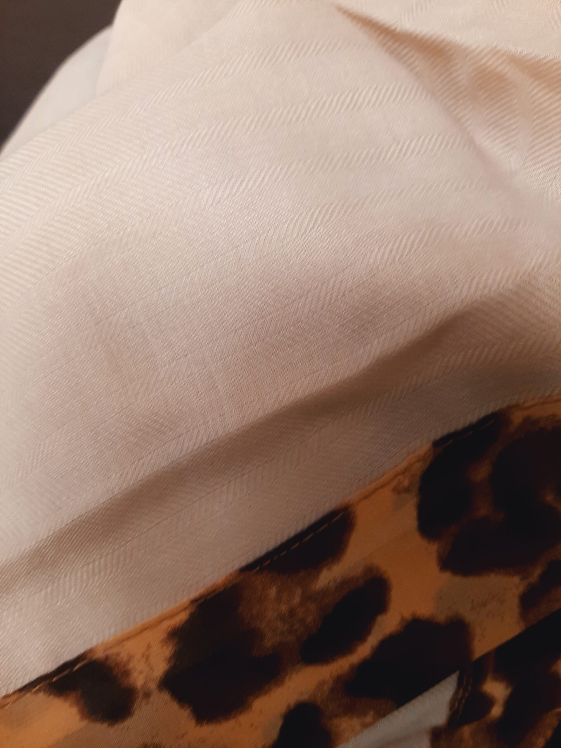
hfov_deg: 51.4
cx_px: 280
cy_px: 374
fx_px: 583
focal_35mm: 27
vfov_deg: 65.3
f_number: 1.7
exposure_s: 1/33
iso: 100
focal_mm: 3.93
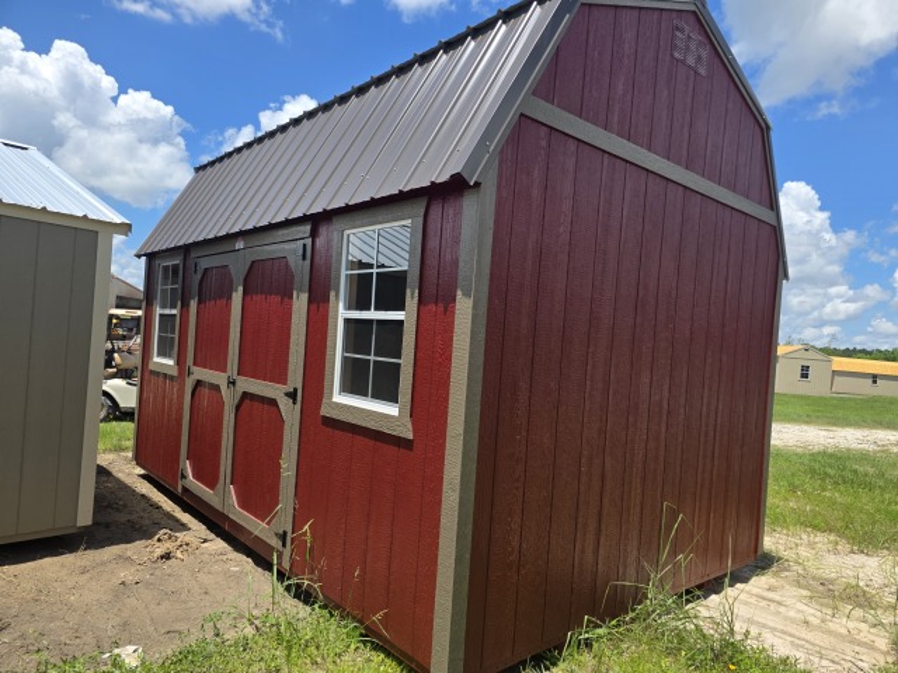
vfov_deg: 58.9
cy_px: 336
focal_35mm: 23
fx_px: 597
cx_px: 449
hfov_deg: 73.9
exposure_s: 1/4766
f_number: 1.7
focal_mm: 6.3
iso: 80
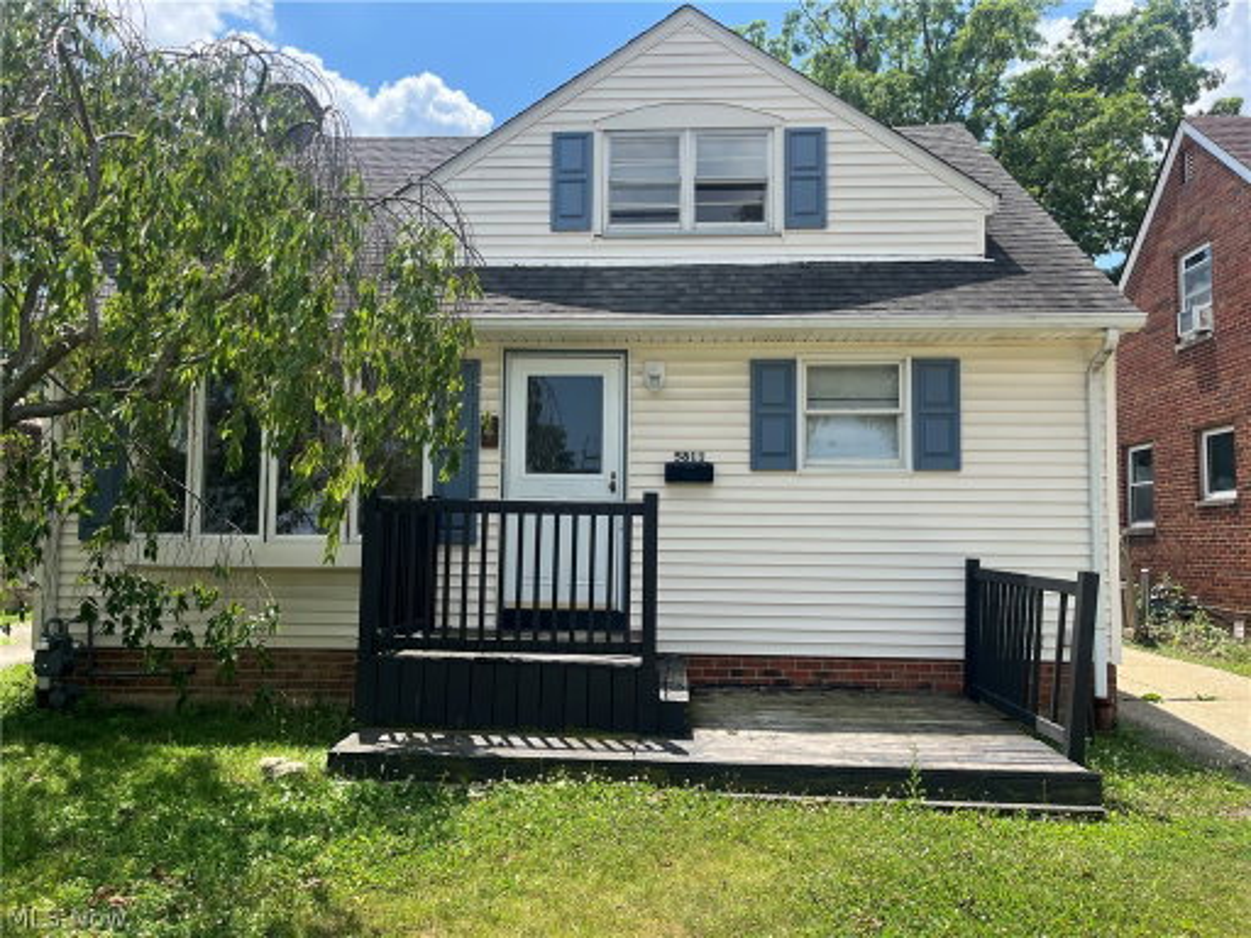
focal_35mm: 26
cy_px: 469
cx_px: 626
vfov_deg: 53.1
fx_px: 940
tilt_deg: +4.5
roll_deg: -0.1
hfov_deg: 67.3
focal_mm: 5.1
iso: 50
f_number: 1.6
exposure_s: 1/2137
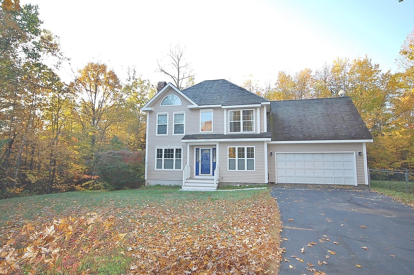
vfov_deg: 59.4
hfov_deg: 81.3
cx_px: 207
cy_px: 138
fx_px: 241
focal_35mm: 21
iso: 400
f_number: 4.8
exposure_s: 1/160
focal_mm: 14
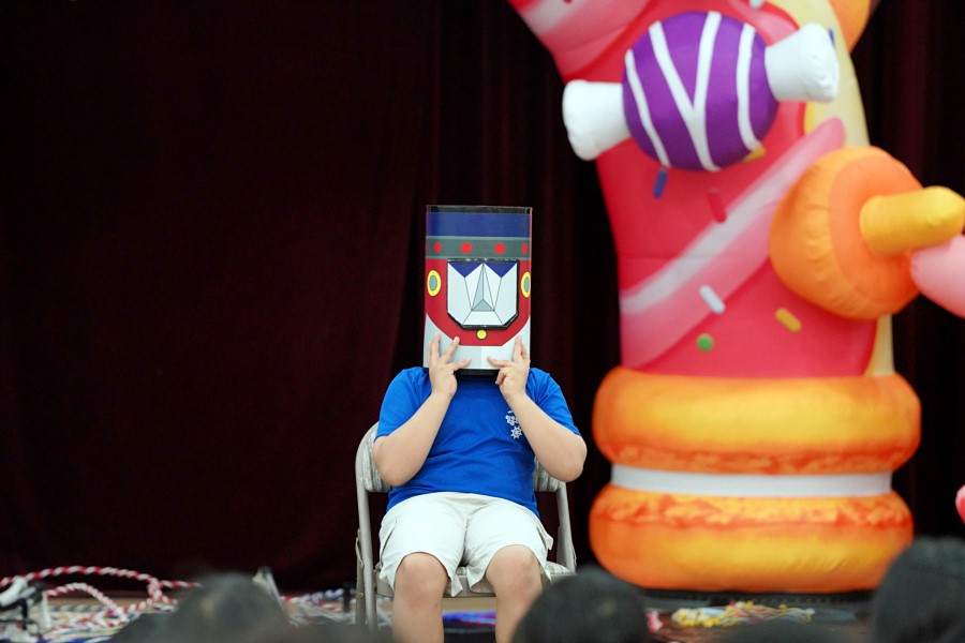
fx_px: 5361
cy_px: 322
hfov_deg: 10.3
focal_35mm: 200
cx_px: 482
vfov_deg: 6.9
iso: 5000
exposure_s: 1/250
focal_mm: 200
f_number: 4
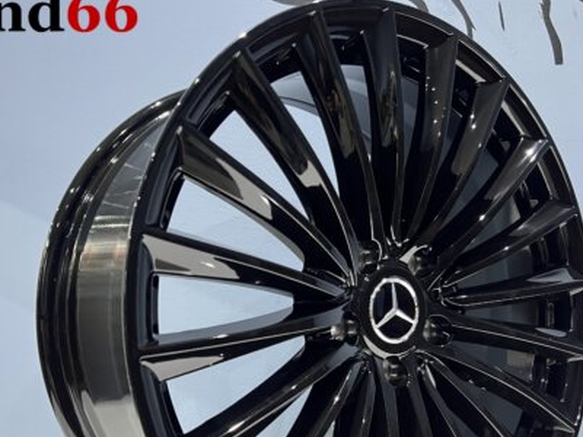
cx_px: 319
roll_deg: +1.0
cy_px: 306
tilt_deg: +0.9
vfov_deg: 36.3
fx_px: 657
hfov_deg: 47.8
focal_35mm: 39
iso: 500
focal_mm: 5.7
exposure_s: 1/33
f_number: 1.5
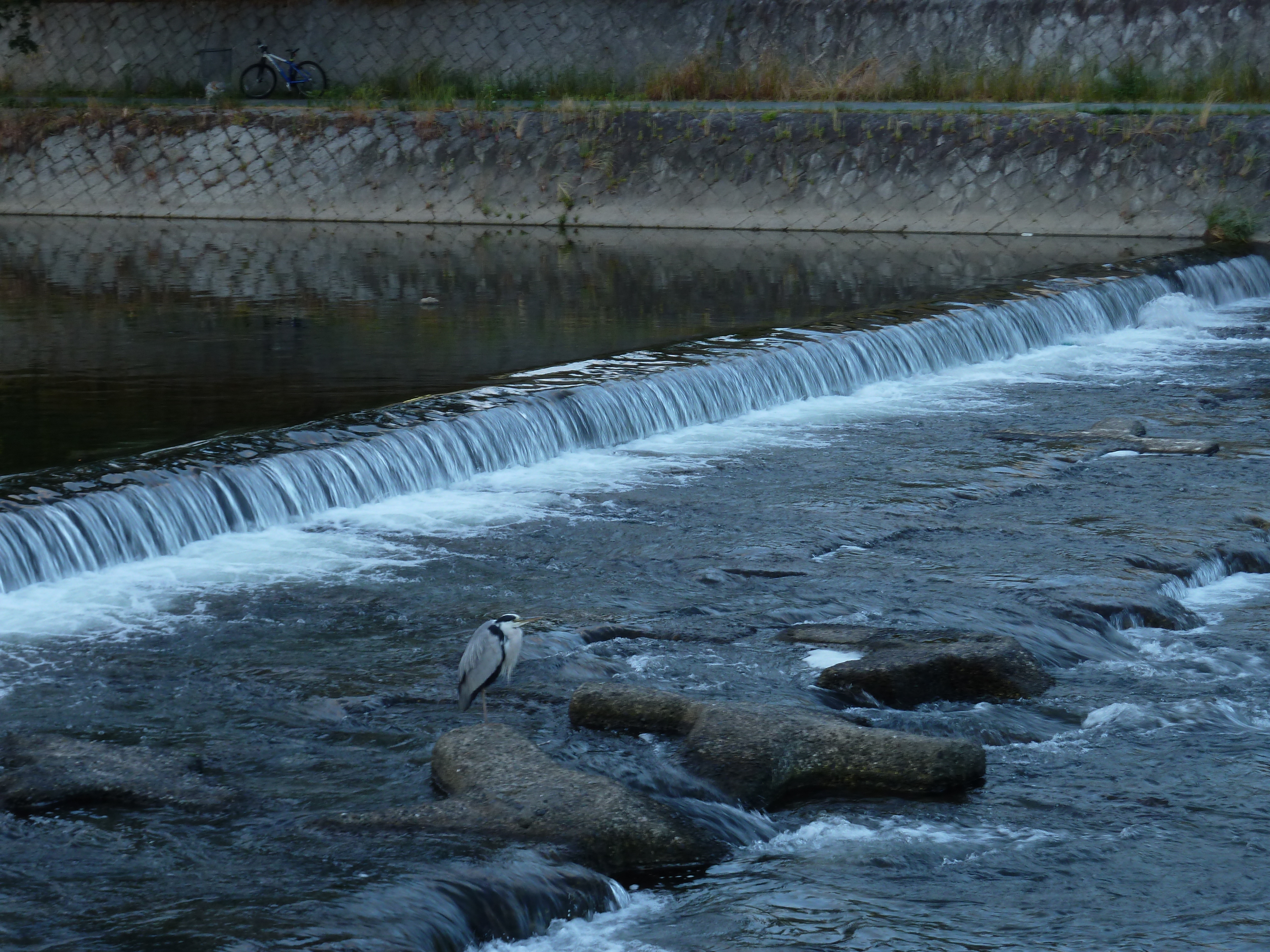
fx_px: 3302
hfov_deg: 21.8
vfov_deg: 16.4
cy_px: 476
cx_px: 635
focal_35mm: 90
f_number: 4.3
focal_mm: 14.7
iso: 80
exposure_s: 1/25
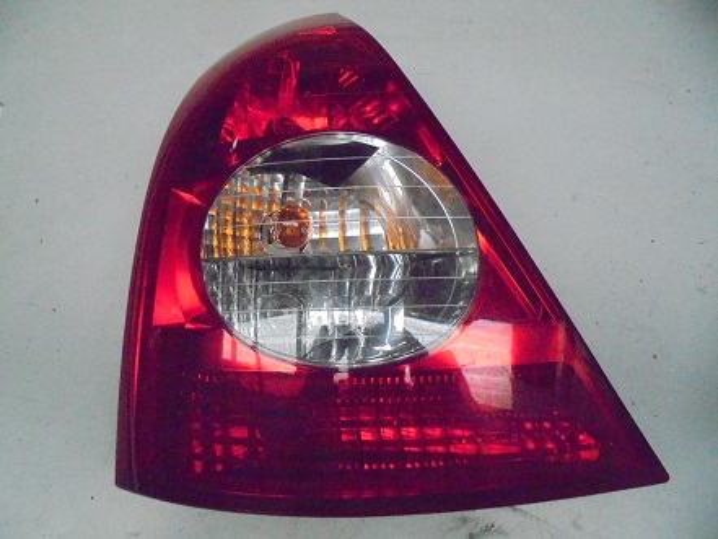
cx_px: 359
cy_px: 270
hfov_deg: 67.3
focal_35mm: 26
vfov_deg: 53.1
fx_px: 539
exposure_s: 1/125
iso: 1600
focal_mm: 4.6
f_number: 3.5
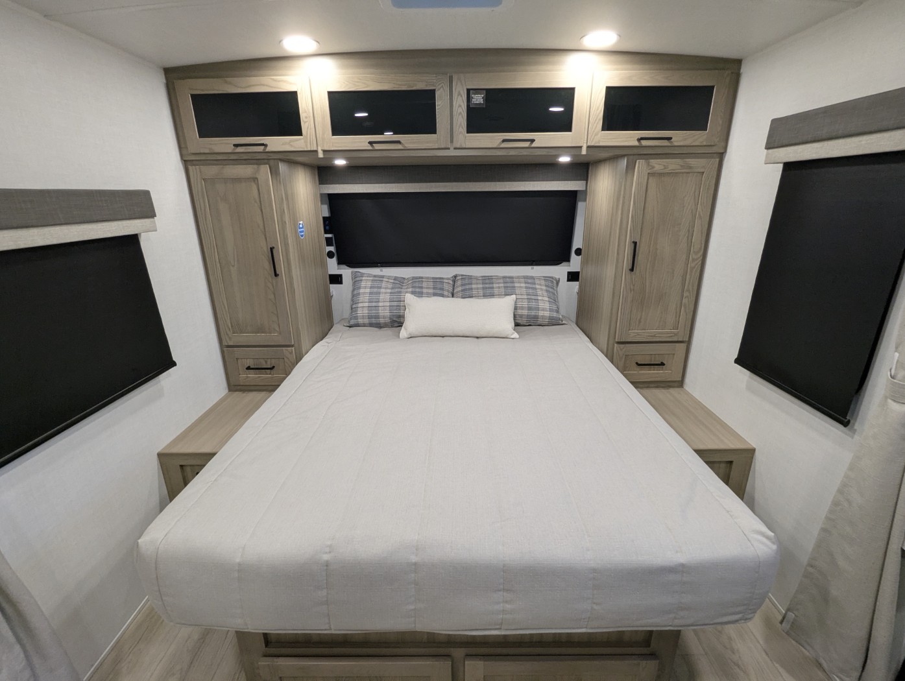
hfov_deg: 94.4
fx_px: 419
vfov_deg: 78.2
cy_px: 340
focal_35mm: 16
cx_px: 452
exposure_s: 1/33.3
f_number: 2.2
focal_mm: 2.35
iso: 108
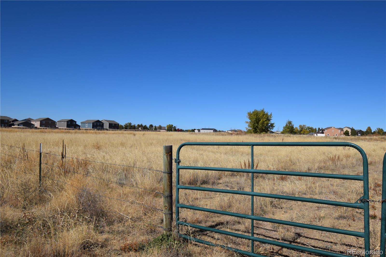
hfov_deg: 61.9
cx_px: 193
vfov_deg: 43.6
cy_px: 128
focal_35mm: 30
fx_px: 322
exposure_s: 1/500
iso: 200
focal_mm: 20
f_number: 11
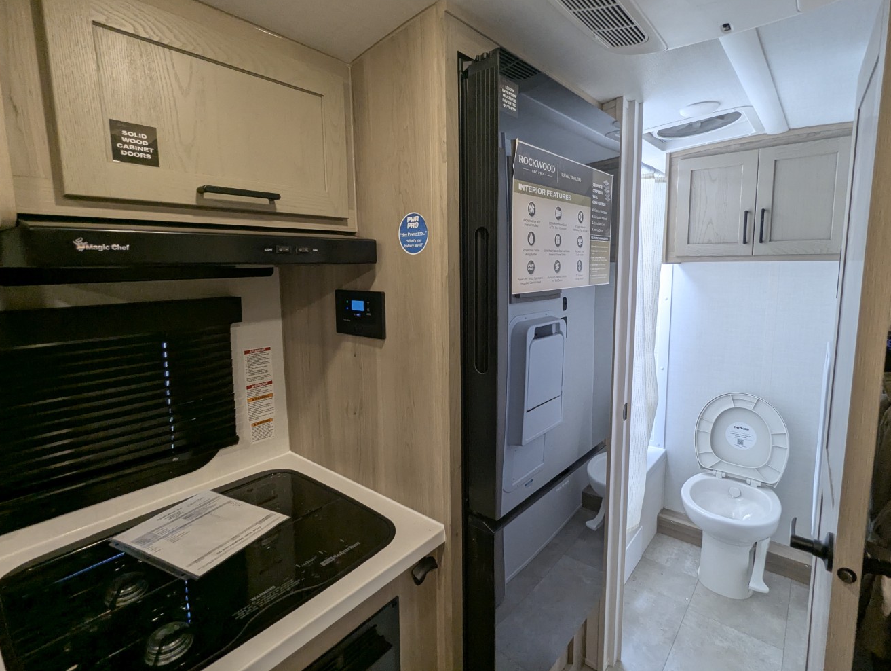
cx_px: 463
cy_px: 318
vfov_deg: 74.8
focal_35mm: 17
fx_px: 438
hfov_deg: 90.9
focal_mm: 2.35
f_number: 2.2
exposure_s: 1/121
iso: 86
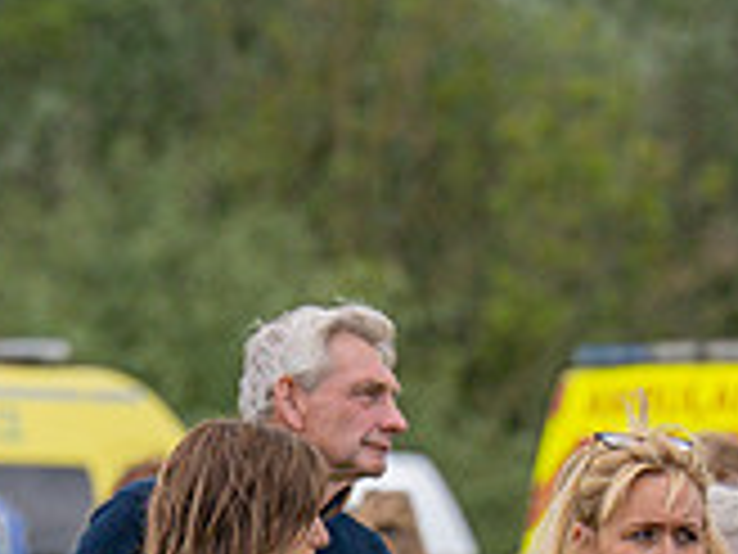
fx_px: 25946
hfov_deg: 1.6
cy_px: 820
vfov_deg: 1.2
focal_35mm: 1217
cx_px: 285
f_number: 5
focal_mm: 200
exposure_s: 1/1250
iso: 400
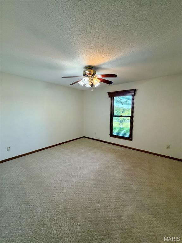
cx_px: 91
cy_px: 122
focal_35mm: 14
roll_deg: -0.1
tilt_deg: -6.5
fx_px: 98
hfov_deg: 85.7
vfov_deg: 102.1
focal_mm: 2.22
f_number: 2.2
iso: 200
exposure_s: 1/120
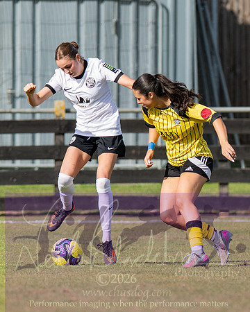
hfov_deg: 2.0
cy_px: 192
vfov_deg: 2.5
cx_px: 195
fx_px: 7243
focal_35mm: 783
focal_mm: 300
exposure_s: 1/2000
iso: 200
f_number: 4
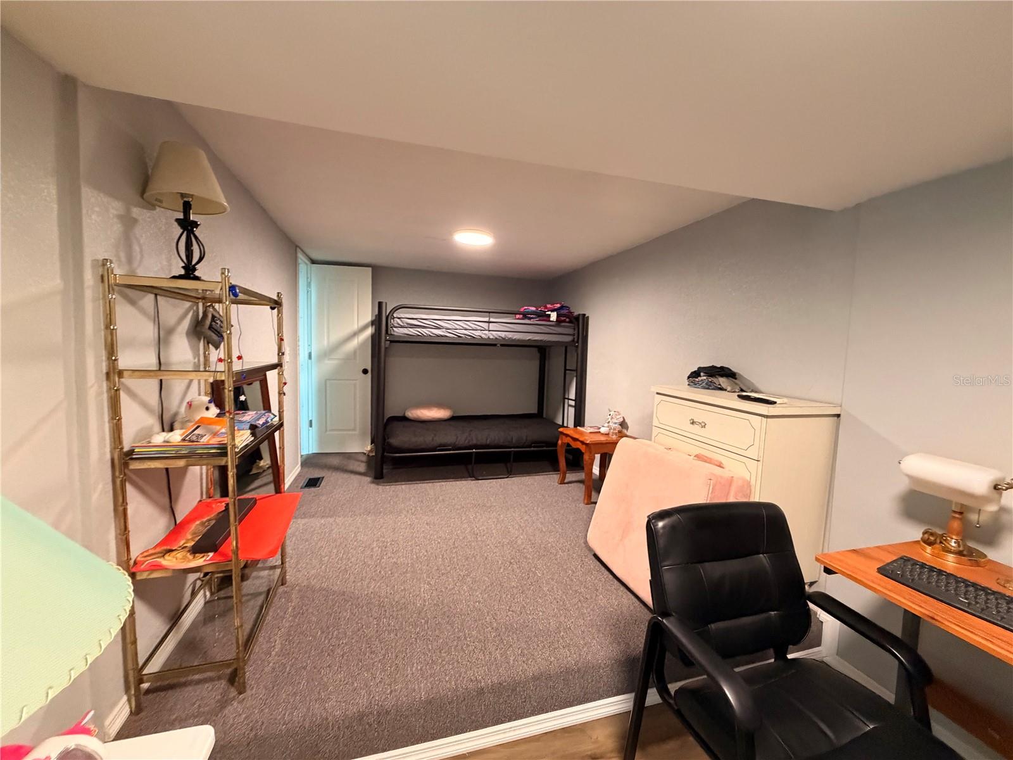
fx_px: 410
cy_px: 380
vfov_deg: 85.7
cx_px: 506
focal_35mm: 14
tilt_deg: -5.1
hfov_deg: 102.1
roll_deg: -1.5
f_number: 2.2
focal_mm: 2.22
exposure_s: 1/60
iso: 640
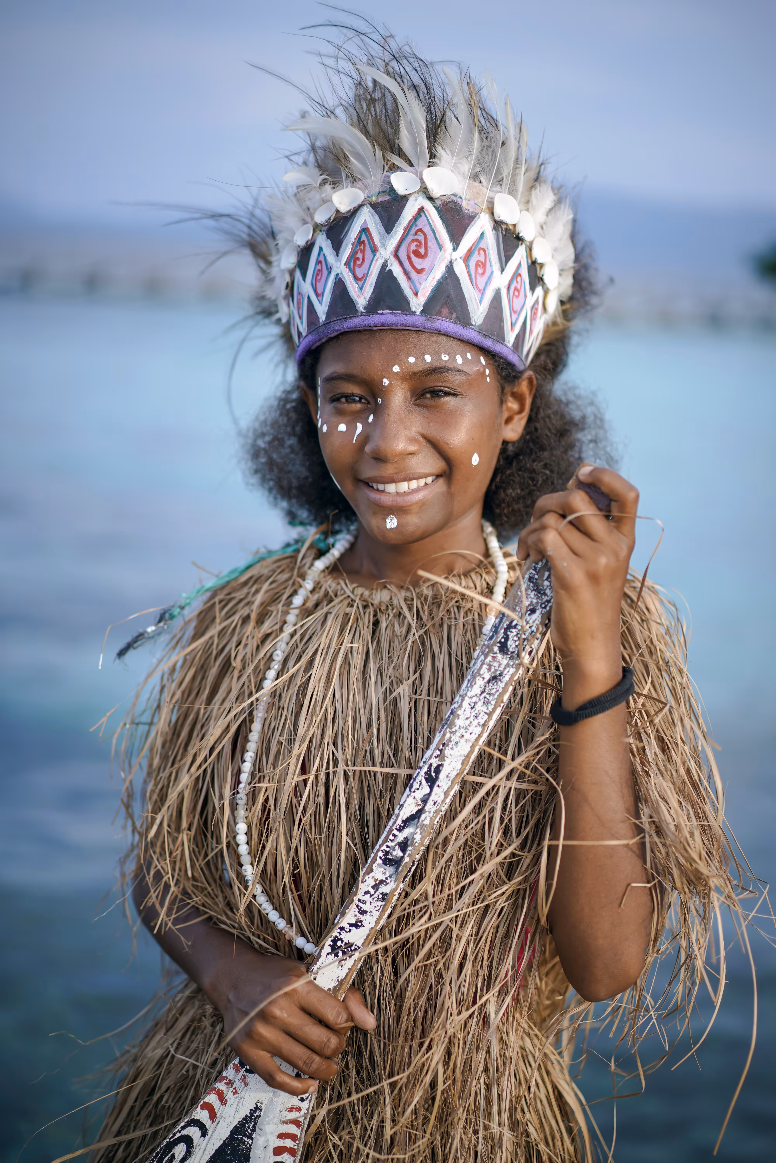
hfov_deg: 24.6
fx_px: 1778
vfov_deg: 36.2
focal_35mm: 55
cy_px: 582
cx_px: 388
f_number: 1.8
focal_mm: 55
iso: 100
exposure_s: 1/2000
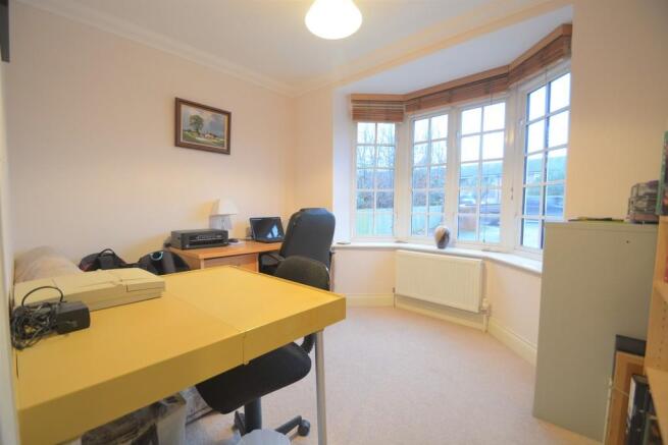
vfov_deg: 77.4
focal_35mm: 15
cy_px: 222
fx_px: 278
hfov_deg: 100.4
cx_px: 334
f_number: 3.5
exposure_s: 1/25
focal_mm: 10
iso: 800
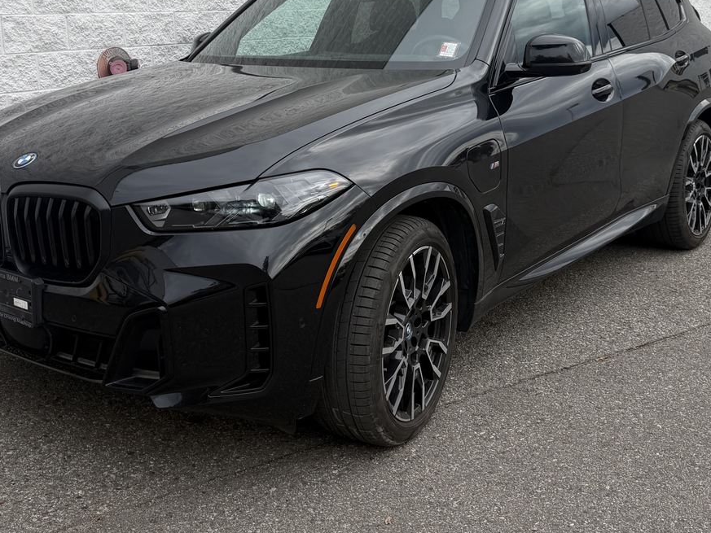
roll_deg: +2.5
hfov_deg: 42.9
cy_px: 139
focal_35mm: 44
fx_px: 904
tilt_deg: -6.8
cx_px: 311
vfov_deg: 32.3
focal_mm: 6.76
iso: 80
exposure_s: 1/3145
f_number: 1.78
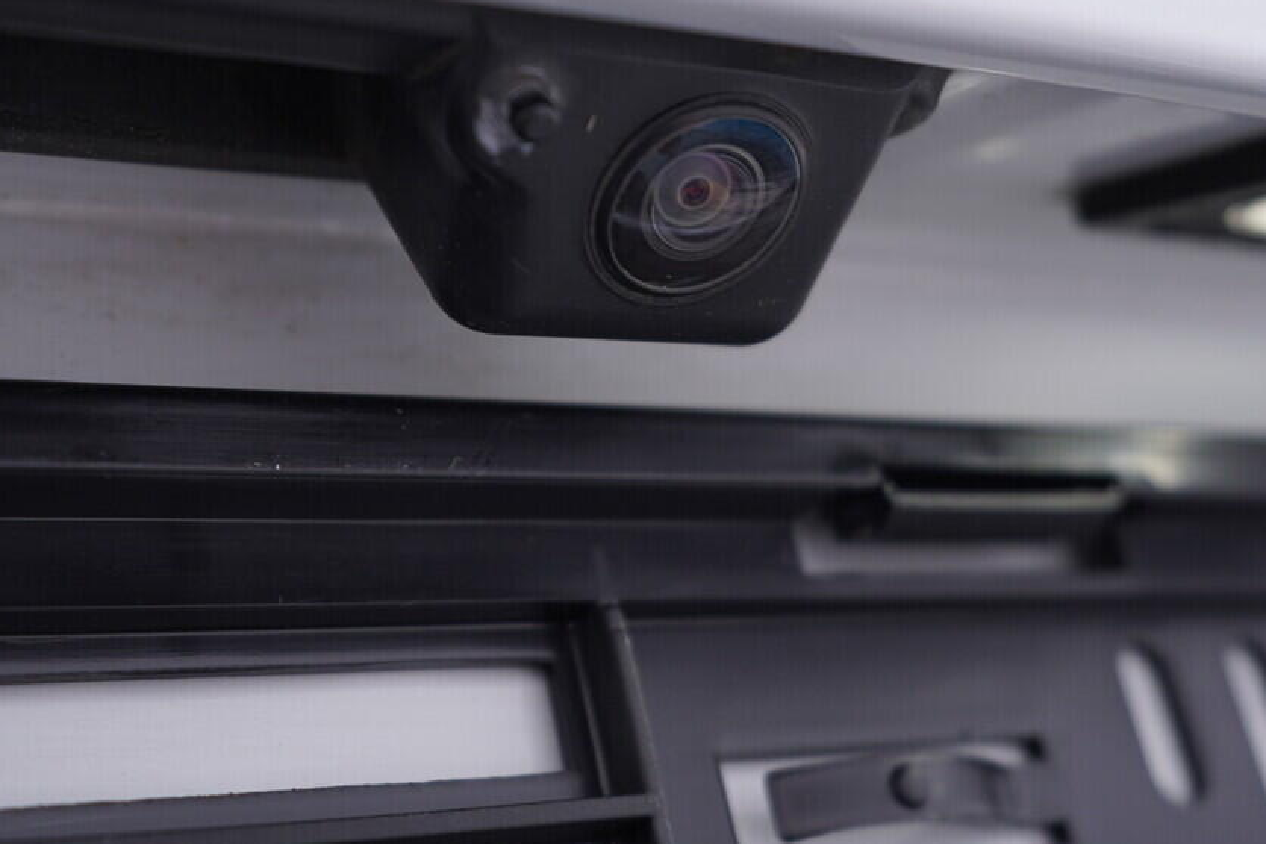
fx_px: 2180
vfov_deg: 21.6
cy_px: 164
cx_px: 642
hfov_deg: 32.4
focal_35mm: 62
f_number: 3.5
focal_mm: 24
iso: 125
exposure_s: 1/60
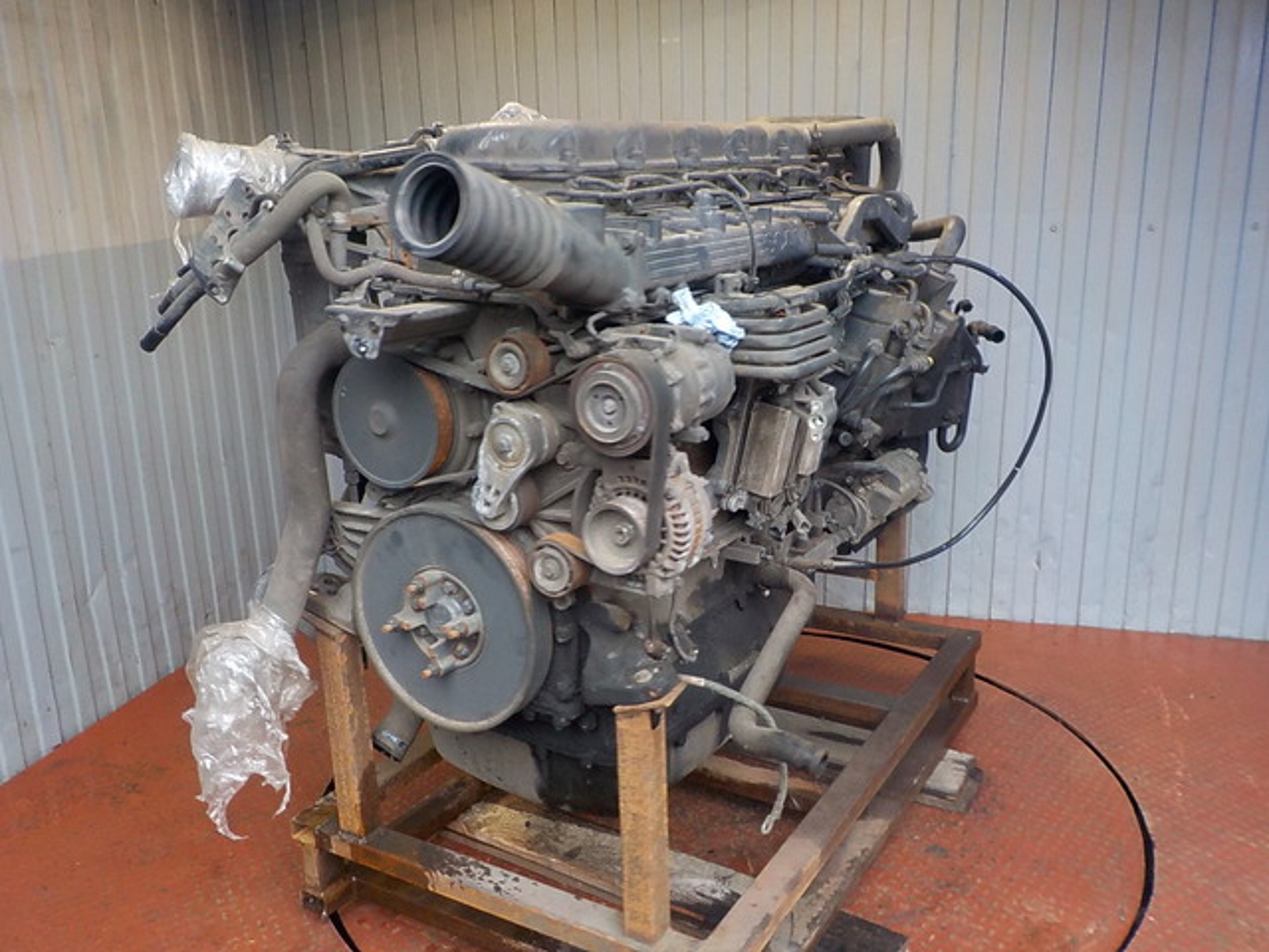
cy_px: 476
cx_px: 634
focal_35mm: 30
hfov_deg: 60.0
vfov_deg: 46.8
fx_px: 1100
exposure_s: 1/30
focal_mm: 4.1
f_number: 3.3
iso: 200
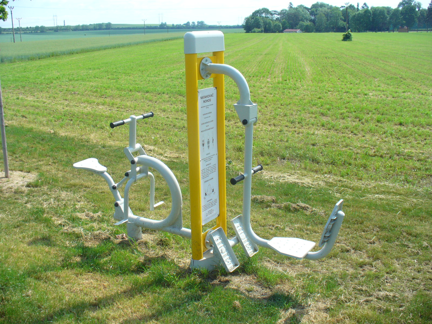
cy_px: 162
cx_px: 216
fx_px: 462
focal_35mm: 37
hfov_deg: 50.1
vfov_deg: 38.7
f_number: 5.6
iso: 80
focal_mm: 6.1
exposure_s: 1/200
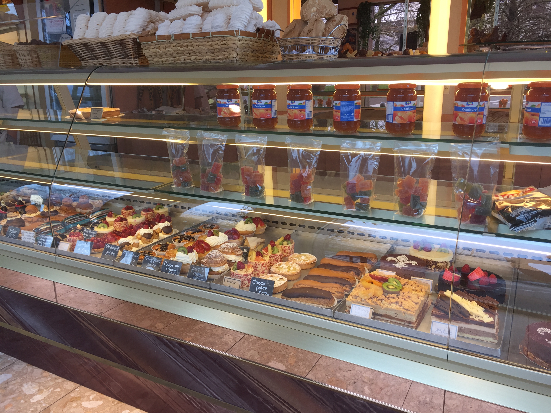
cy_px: 206
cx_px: 276
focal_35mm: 29
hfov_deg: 61.7
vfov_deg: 48.2
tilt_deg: -14.3
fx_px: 462
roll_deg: -0.1
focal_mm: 4.15
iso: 32
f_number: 2.2
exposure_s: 1/107
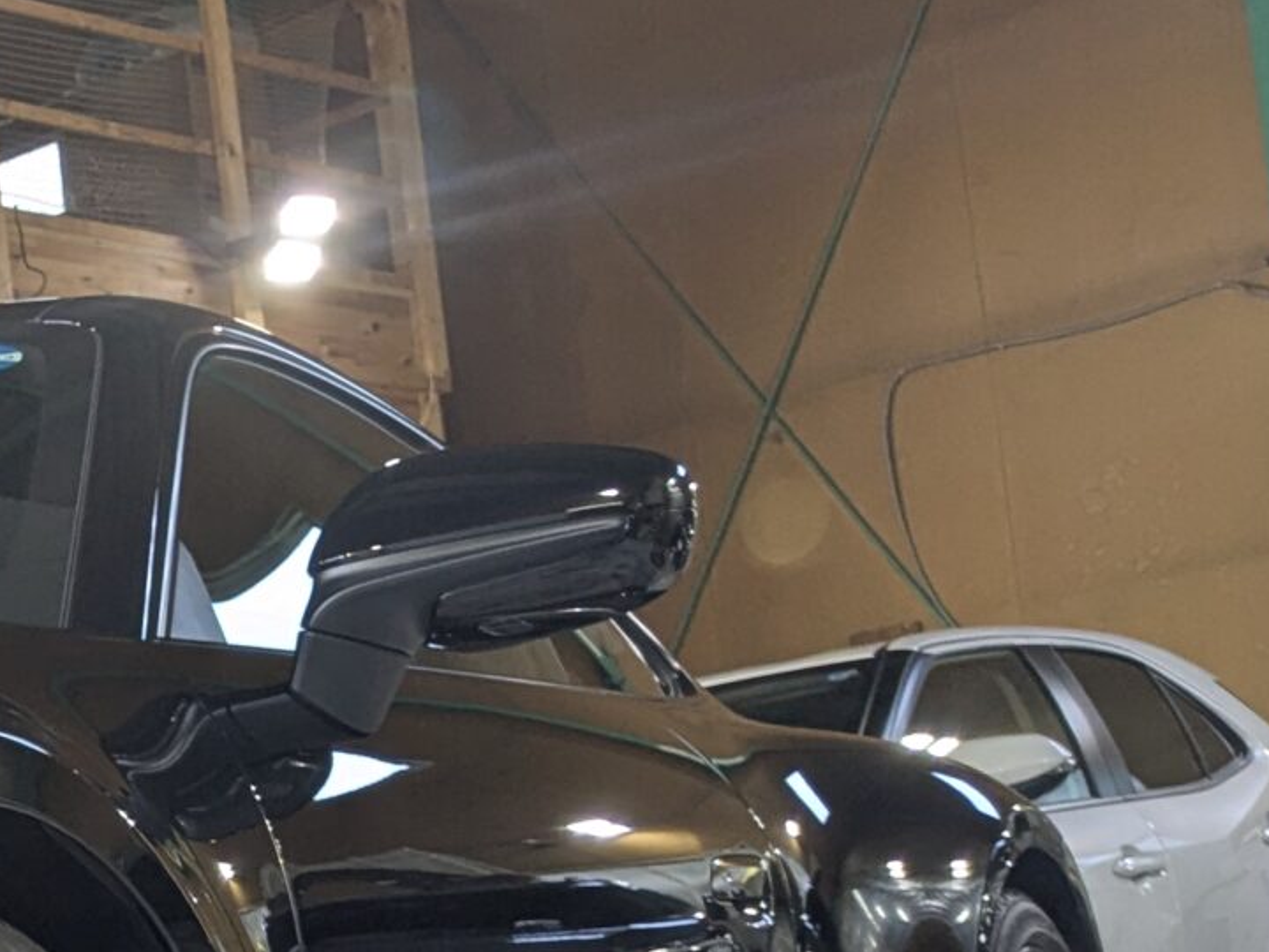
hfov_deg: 17.2
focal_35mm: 96
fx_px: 3519
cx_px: -916
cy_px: 1290
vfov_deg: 14.6
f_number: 1.73
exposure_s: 1/60
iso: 60
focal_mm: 4.38
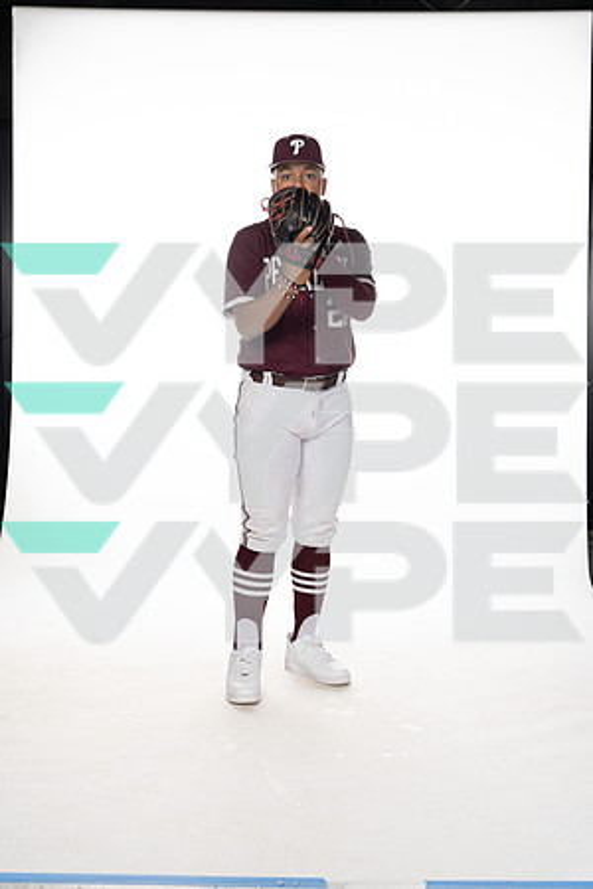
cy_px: 444
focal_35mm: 49
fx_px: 1211
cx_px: 296
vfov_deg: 40.3
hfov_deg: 27.5
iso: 400
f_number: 6.3
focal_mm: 49
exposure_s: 1/250
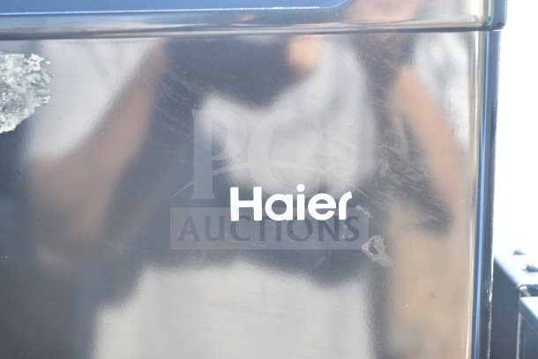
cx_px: 269
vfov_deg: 23.8
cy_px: 180
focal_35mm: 57
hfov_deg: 35.0
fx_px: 852
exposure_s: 1/60
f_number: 4.8
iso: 200
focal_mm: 38
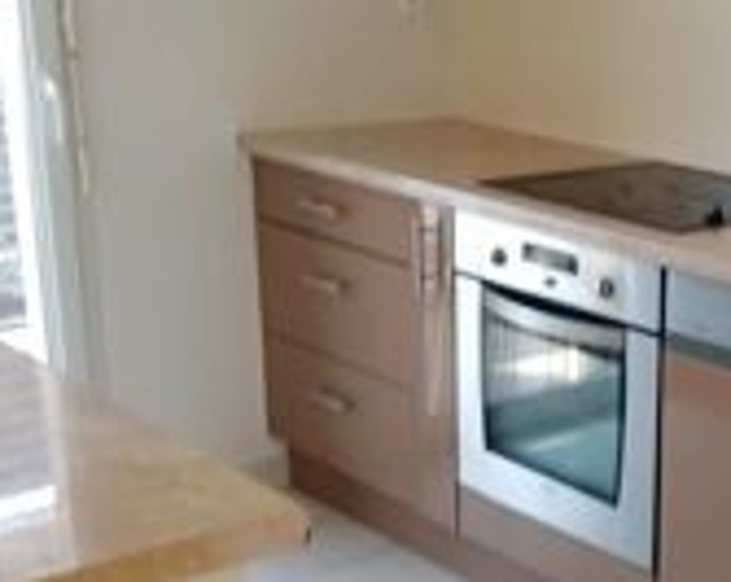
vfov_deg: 23.3
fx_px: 1404
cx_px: 678
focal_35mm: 65
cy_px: 405
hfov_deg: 27.9
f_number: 1.8
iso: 114
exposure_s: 1/50
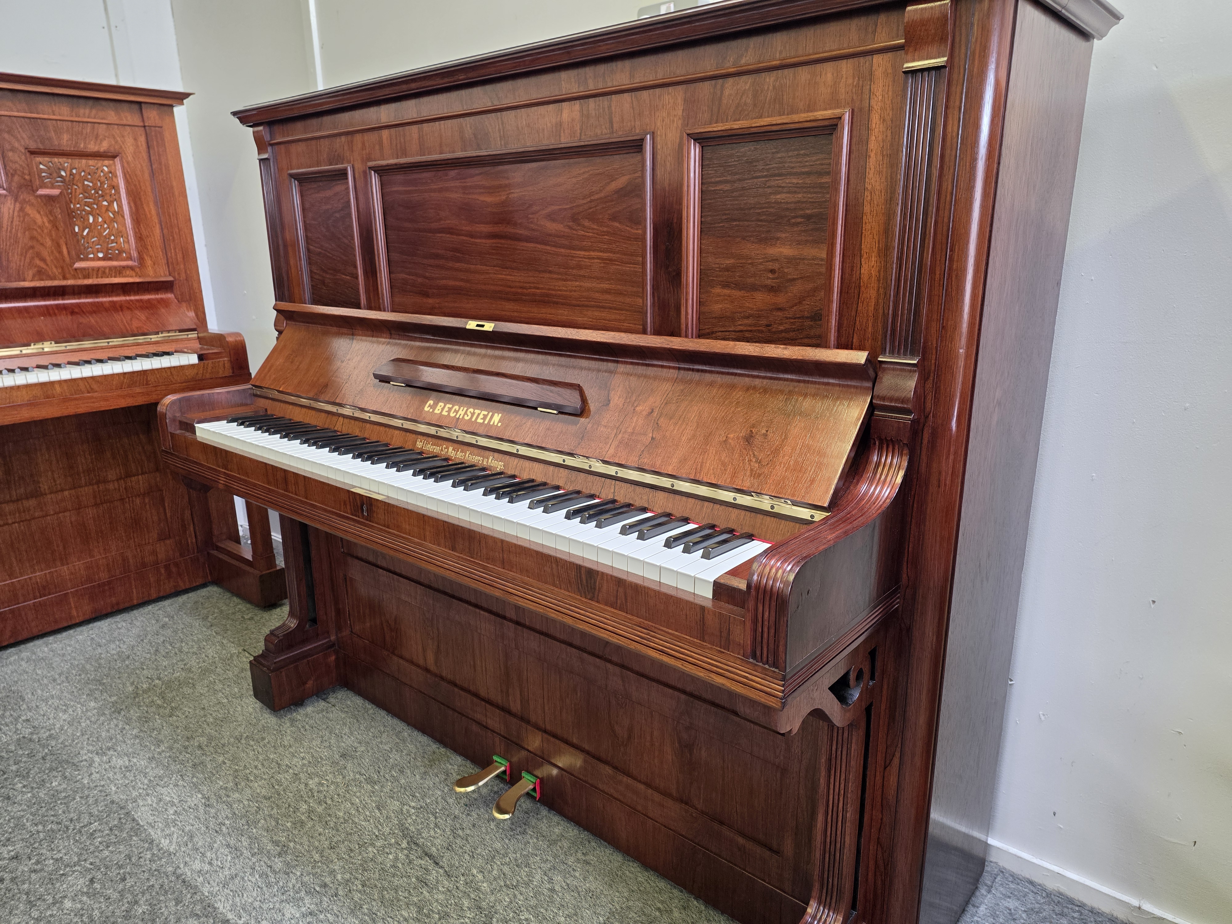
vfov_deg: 58.9
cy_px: 462
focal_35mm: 23
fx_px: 819
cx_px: 616
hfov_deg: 73.9
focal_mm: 6.25
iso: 200
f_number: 1.7
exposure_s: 1/100
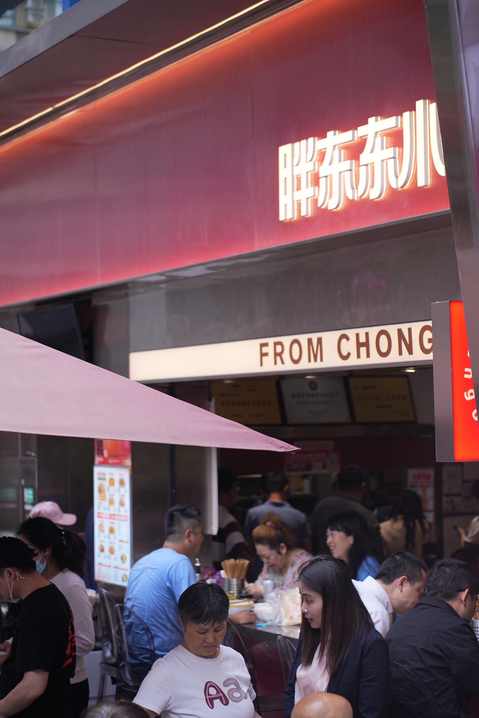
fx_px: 1417
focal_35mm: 71
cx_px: 240
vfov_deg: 28.5
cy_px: 359
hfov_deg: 19.2
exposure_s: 1/400
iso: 160
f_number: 2.8
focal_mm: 71
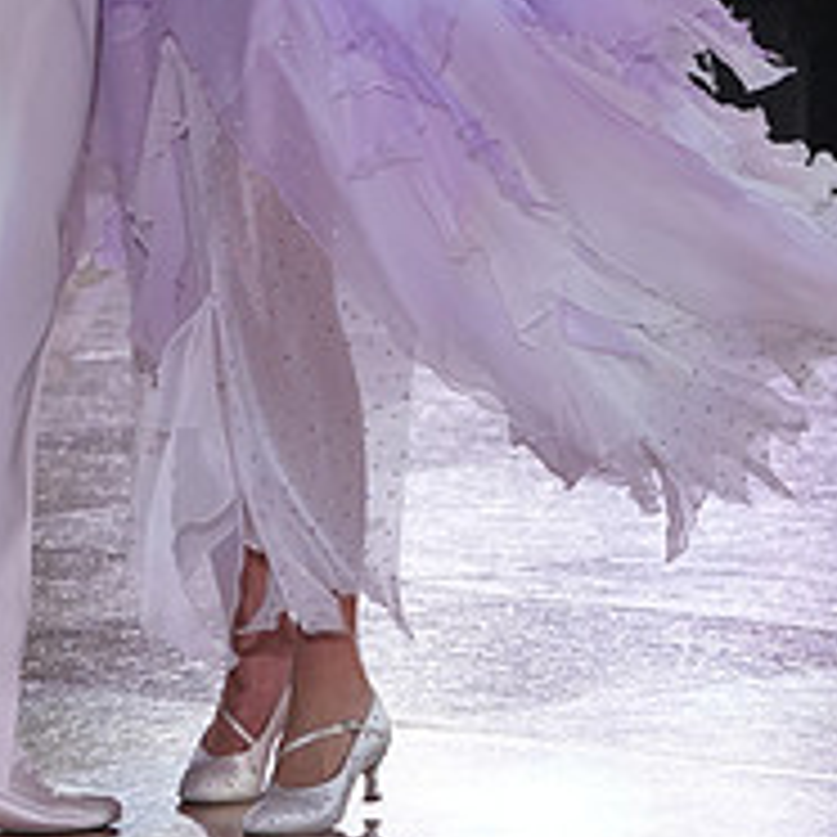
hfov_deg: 6.3
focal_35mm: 278
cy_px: -176
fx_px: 7605
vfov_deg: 6.3
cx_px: 250
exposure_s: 1/400
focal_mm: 105
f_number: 5
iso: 1600
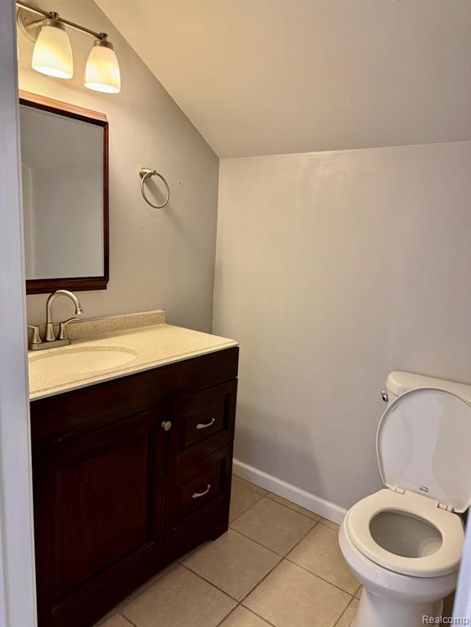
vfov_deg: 71.6
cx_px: 236
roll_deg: -2.3
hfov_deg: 56.8
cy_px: 314
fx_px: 435
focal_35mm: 24
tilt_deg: -9.4
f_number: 1.78
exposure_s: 1/60
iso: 200
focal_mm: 6.76
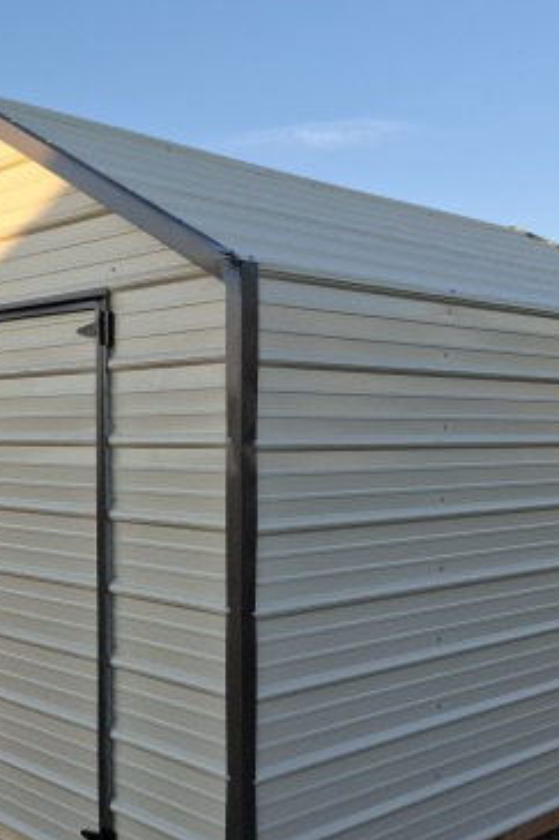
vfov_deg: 46.0
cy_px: 529
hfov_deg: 31.6
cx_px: 186
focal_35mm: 42
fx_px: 979
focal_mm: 5.54
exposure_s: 1/732
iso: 50
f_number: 1.8
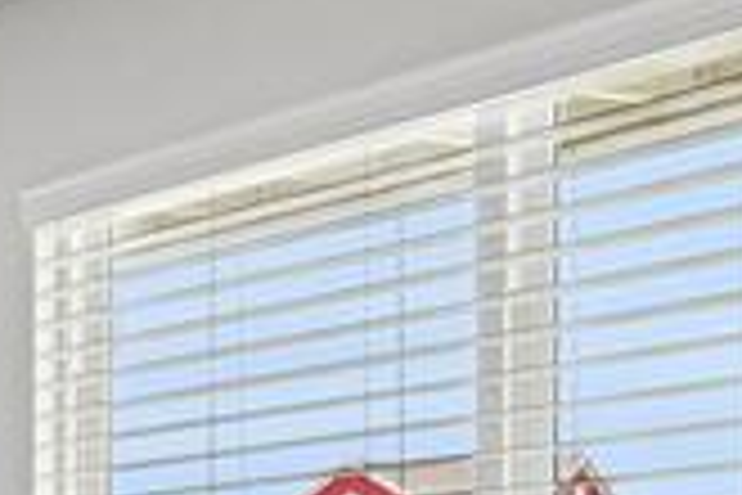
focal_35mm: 112
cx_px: -1003
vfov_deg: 11.8
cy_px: 711
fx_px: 2308
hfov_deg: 13.6
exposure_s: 1/40
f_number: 8
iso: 400
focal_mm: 18
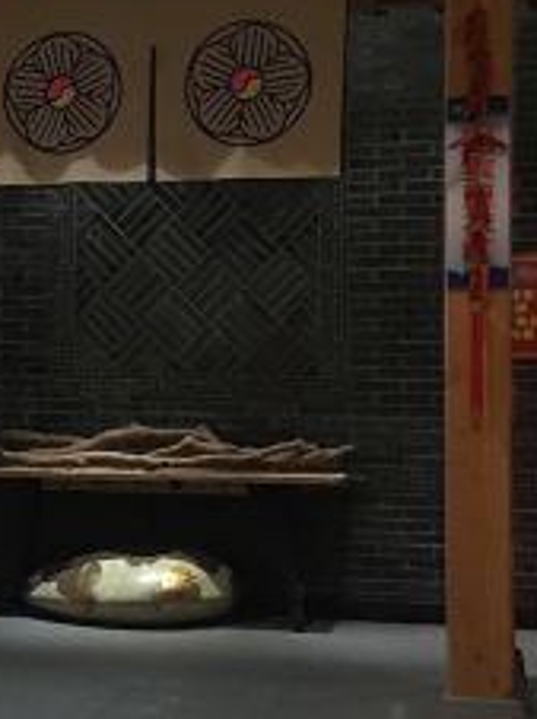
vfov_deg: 21.8
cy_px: 360
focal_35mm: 90
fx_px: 1865
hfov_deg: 15.3
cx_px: -230
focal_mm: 4.15
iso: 125
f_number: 2.2
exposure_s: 1/8
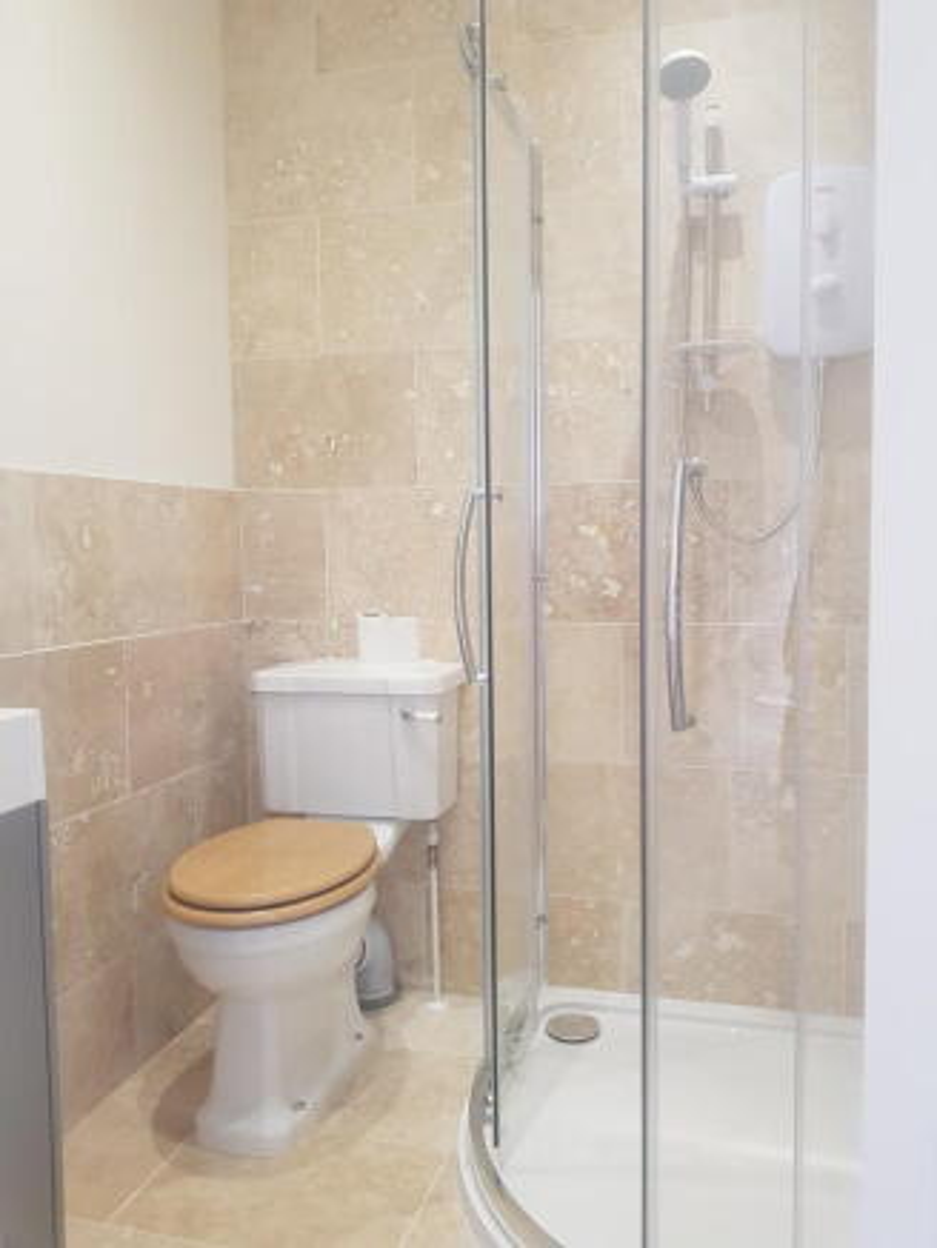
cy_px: 624
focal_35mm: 26
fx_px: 938
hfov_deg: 53.1
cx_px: 468
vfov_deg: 67.3
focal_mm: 4.2
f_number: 1.7
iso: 100
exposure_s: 1/50
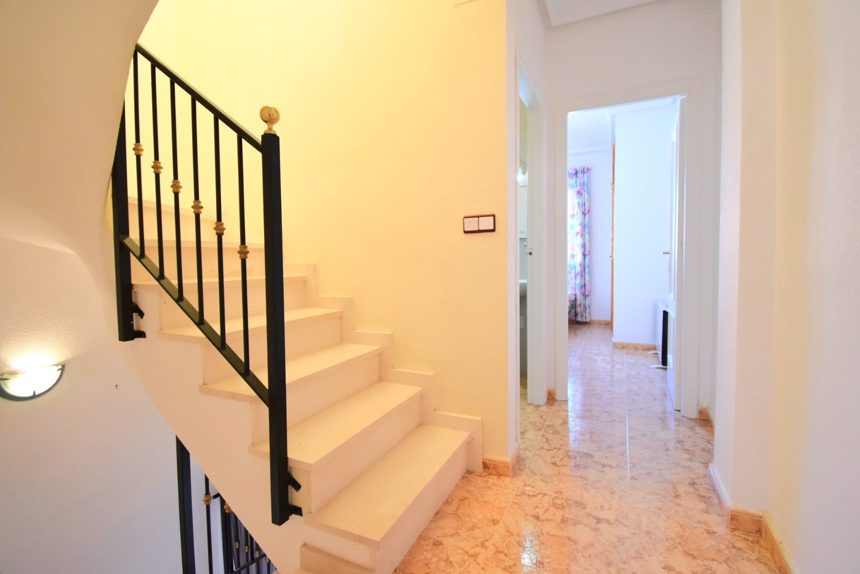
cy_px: 287
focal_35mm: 15
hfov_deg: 100.4
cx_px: 430
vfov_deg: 77.4
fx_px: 358
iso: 720
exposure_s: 1/60
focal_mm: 10
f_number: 4.5
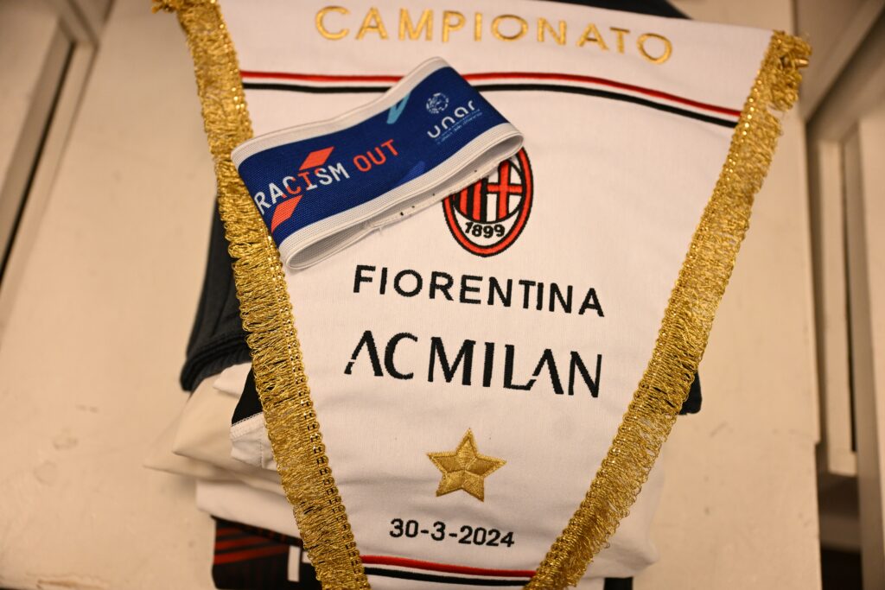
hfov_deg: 54.4
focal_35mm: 35
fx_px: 860
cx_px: 442
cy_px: 295
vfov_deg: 37.9
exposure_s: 1/640
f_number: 2.8
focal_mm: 35
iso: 2000
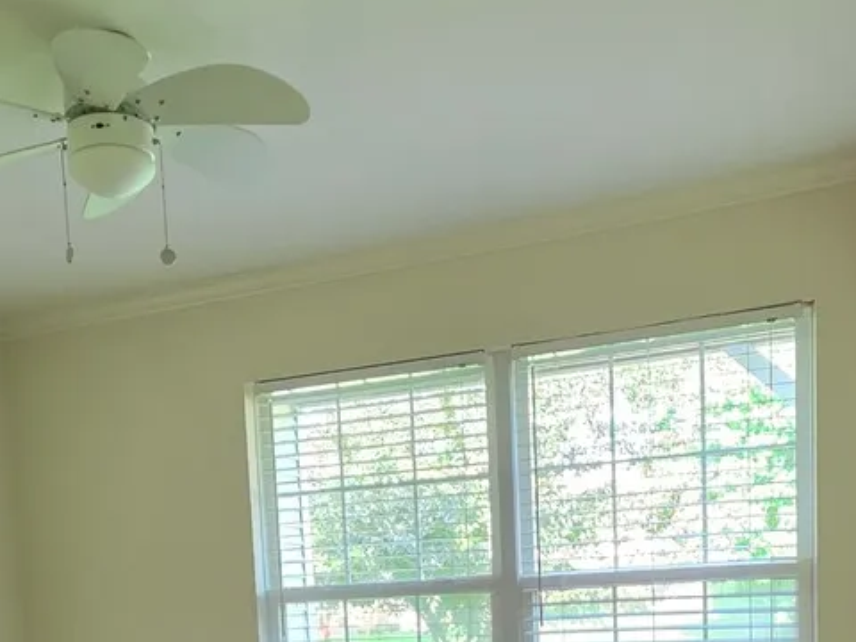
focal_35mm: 39
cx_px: 278
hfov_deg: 47.0
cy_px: 706
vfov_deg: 32.4
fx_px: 964
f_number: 1.9
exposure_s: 1/60
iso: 250
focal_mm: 2.2
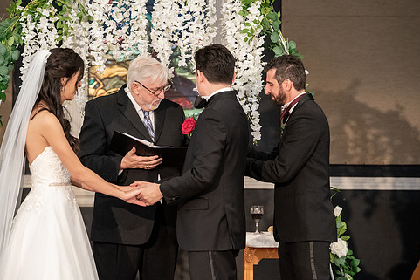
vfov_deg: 9.8
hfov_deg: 14.6
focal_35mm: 140
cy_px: 130
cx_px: 186
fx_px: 1634
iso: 8000
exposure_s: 1/125
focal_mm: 116
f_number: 4
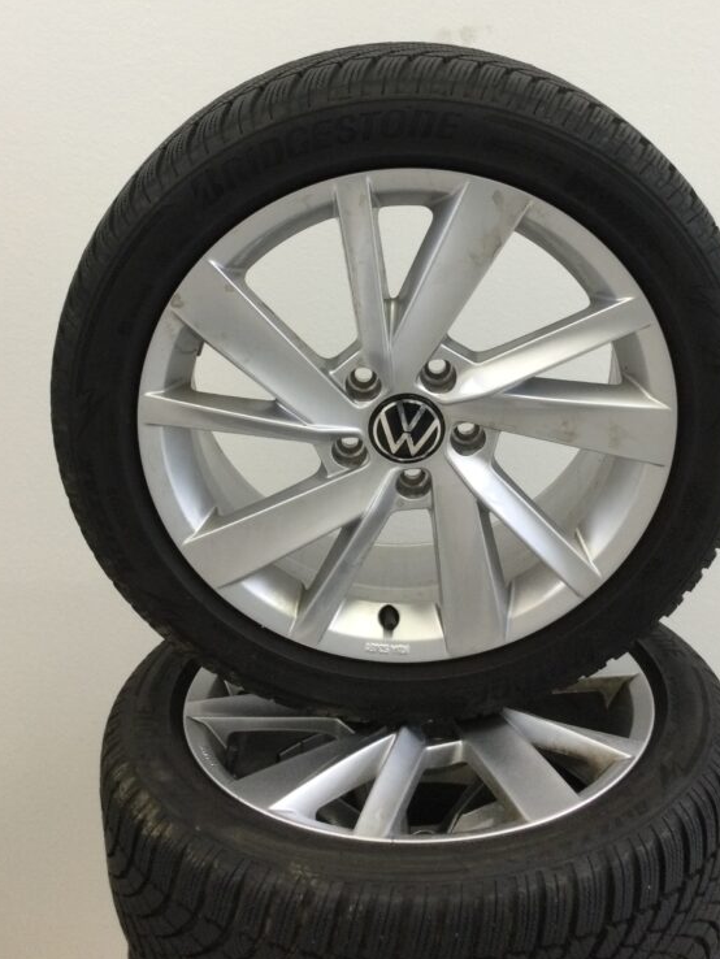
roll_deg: +4.0
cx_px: 379
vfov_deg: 43.4
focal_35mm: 43
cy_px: 340
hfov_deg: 33.6
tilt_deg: -15.3
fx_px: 1192
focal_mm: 3.3
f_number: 2.4
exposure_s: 1/33
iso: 64
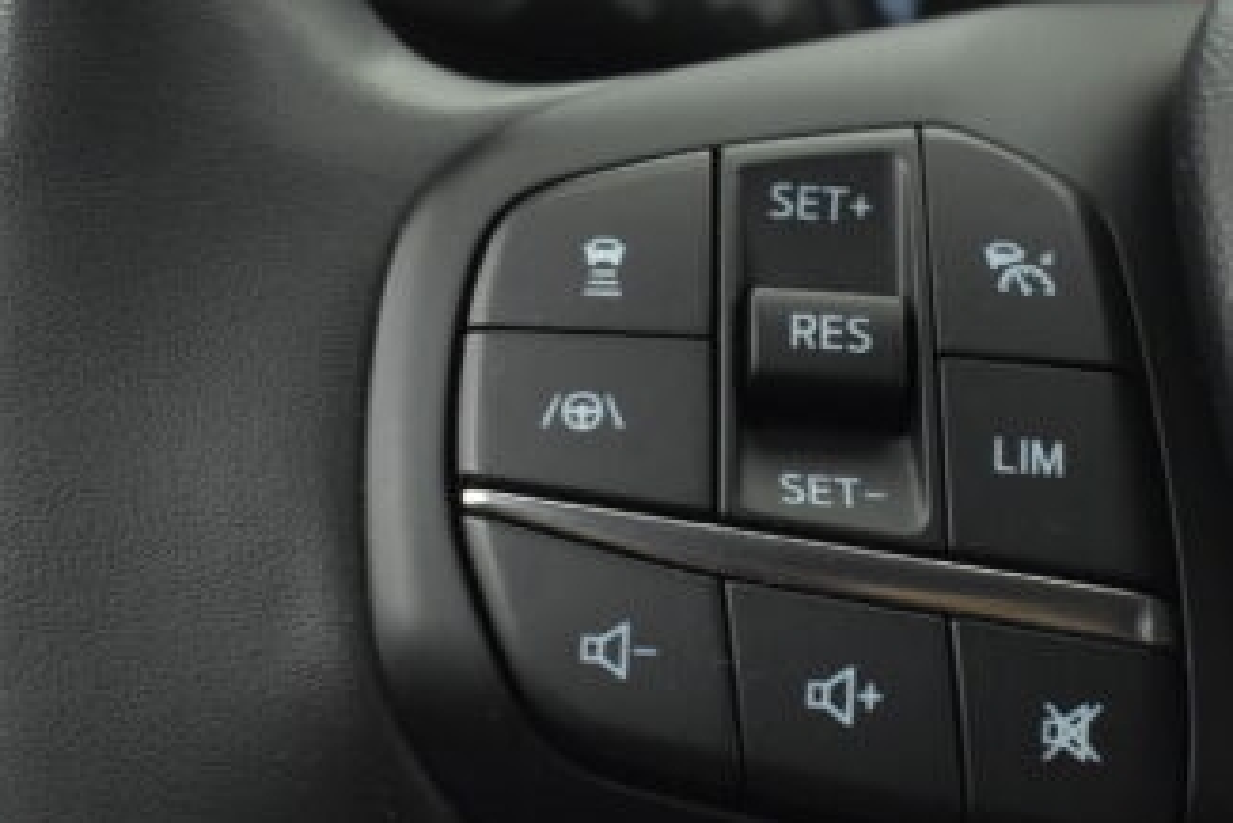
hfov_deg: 25.8
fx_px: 2673
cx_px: 838
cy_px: 571
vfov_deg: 17.5
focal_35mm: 78
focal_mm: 22
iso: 1600
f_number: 3.8
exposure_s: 1/80
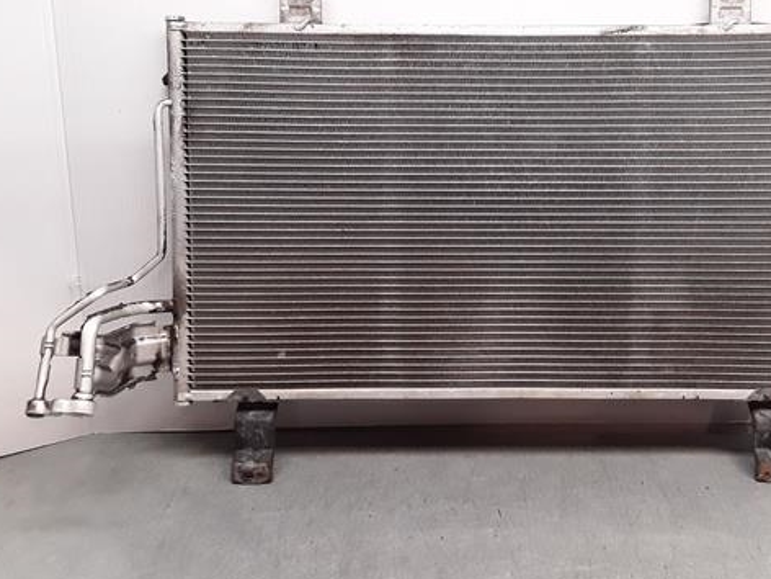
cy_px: 222
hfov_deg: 48.6
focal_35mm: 38
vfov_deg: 37.5
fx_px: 846
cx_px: 474
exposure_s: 1/100
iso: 100
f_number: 1.9
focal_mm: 2.91
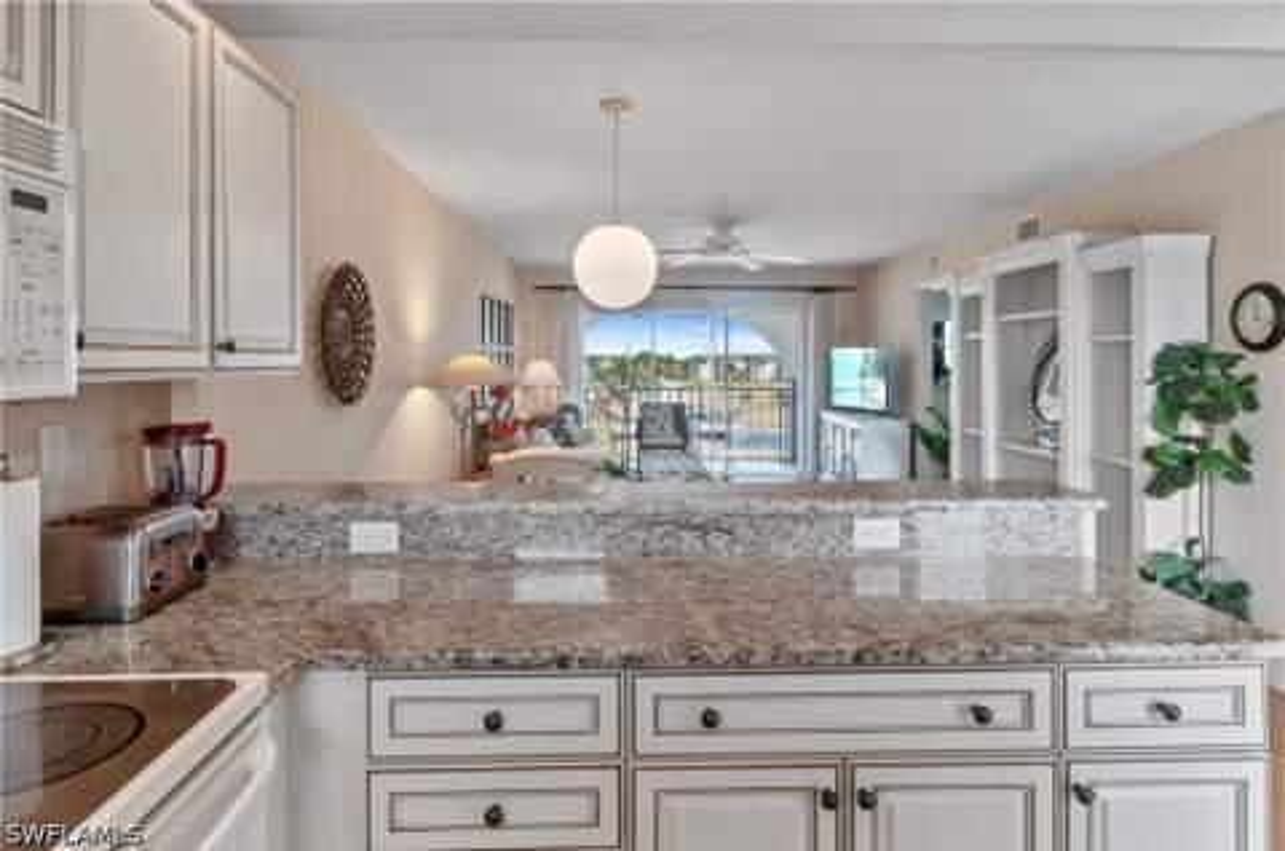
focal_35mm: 21
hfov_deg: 81.3
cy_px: 426
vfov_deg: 59.3
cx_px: 642
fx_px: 748
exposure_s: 1/4
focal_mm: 14
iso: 200
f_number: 8
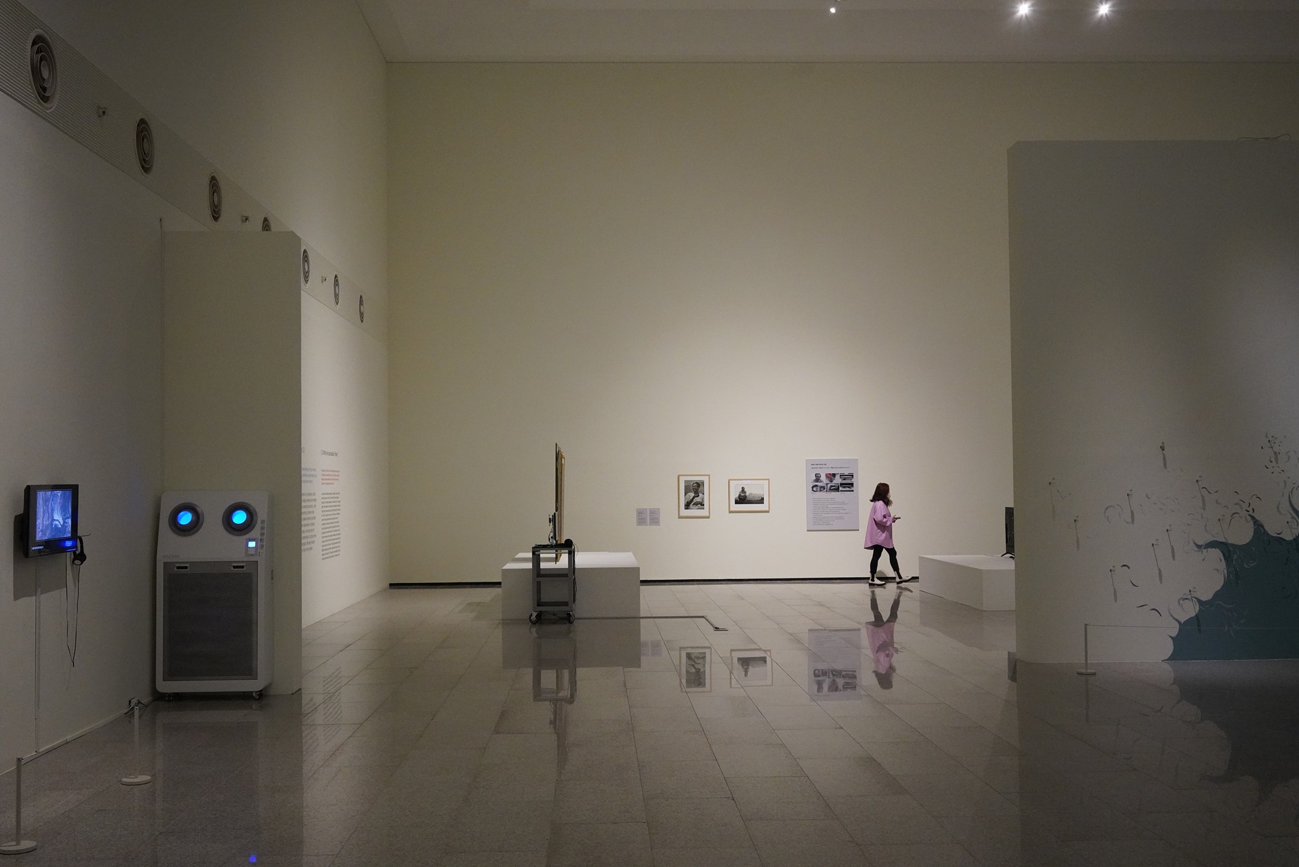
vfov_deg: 37.9
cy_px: 434
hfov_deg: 54.4
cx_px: 650
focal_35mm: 35
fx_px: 1263
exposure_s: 1/160
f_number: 5.6
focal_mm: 35
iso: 6400
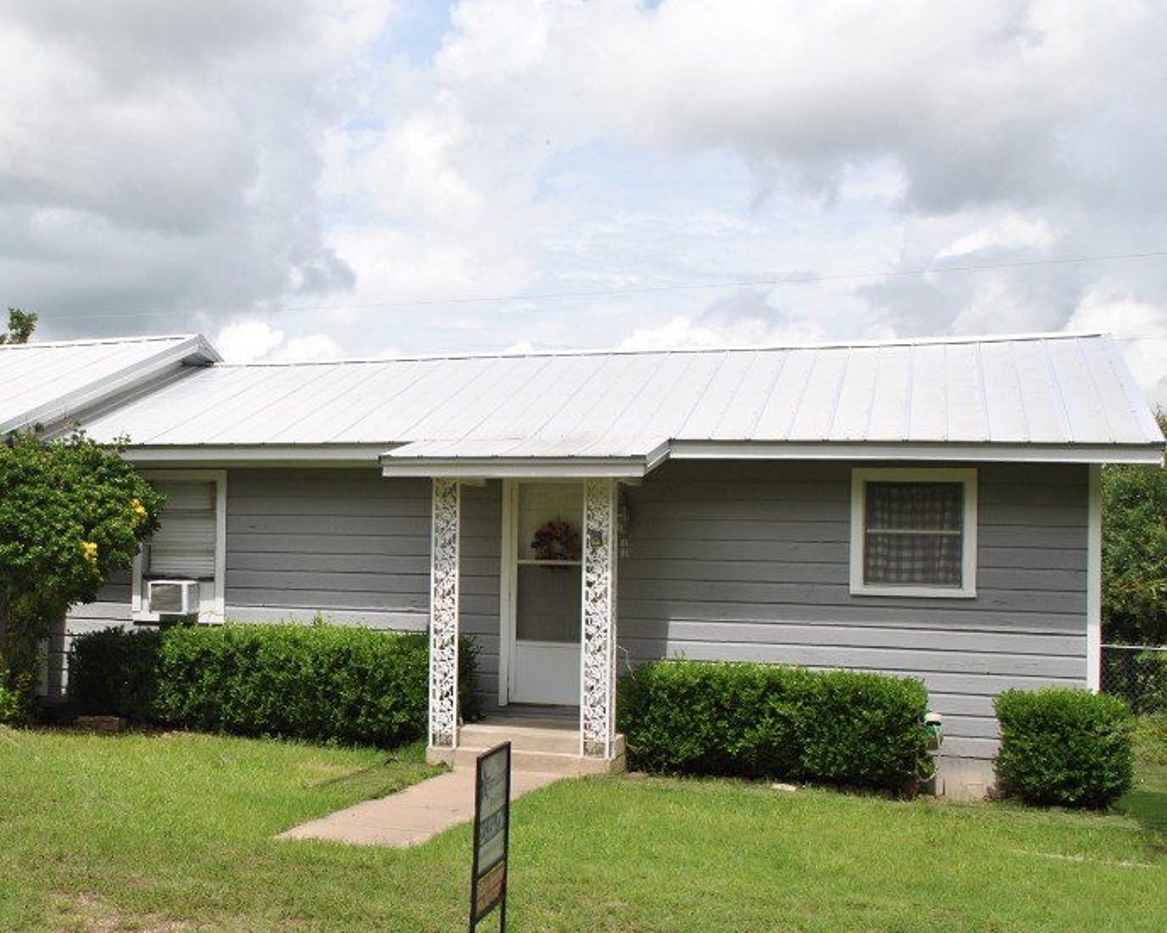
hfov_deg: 38.3
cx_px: 254
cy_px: 550
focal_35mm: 47
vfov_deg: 32.0
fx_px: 1623
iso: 100
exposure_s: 1/250
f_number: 8
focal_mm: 20
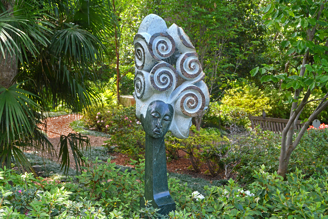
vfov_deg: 18.9
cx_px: 164
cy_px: 110
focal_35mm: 72
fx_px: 656
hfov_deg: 28.1
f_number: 8
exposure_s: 1/160
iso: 400
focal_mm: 48
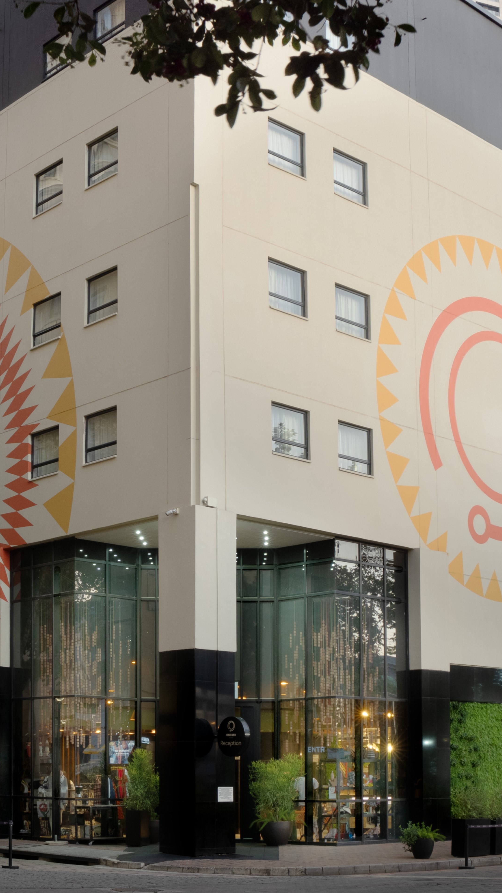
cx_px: 324
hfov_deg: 25.3
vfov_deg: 43.7
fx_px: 1112
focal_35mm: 47
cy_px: 448
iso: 200
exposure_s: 1/4
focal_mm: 16
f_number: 8
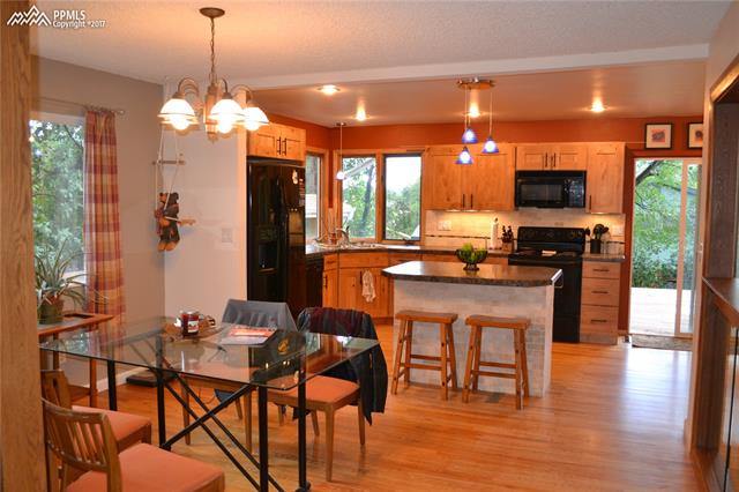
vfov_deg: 47.9
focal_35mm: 27
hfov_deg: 67.4
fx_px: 554
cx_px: 370
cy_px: 246
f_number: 3.5
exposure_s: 1/60
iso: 720
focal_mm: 18
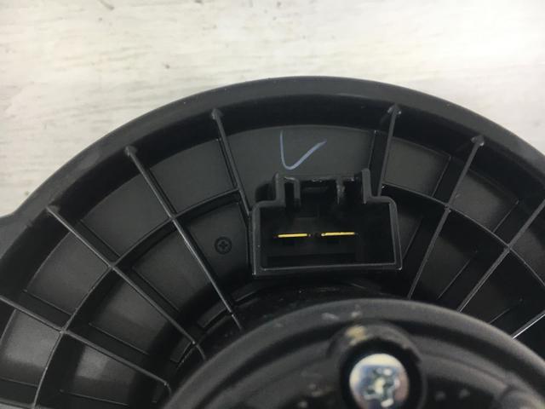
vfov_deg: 48.2
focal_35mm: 29
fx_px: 457
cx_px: 272
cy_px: 204
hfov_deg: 61.7
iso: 32
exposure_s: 1/33
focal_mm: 4.15
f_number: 2.2
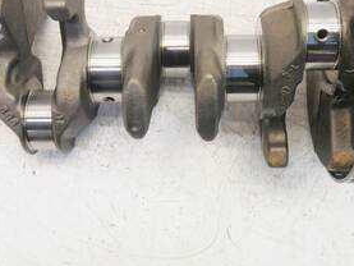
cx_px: 160
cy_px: 90
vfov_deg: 27.9
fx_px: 532
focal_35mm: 52
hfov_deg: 36.8
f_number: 3.7
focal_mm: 15
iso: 200
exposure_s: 1/60
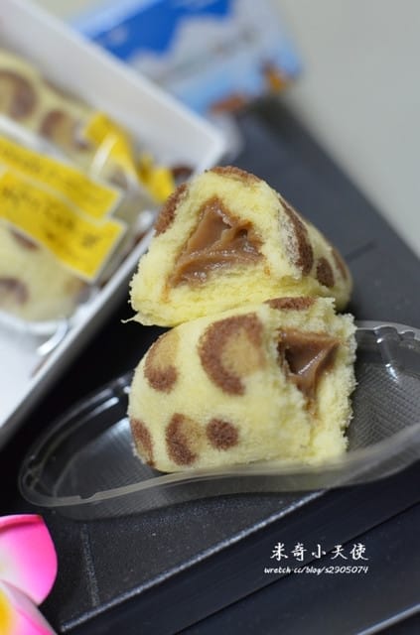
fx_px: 924
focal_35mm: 52
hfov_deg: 25.6
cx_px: 210
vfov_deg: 37.9
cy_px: 318
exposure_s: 1/50
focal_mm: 35
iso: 1600
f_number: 4
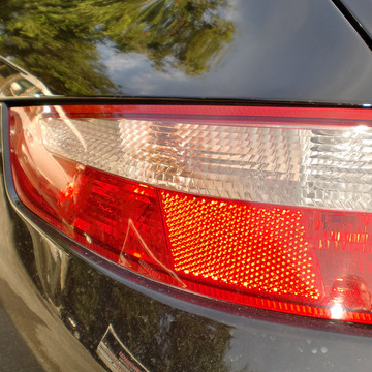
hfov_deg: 31.0
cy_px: 216
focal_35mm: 55
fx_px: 669
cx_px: 220
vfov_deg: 31.0
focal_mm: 6.3
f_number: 3.1
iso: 64
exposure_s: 1/125
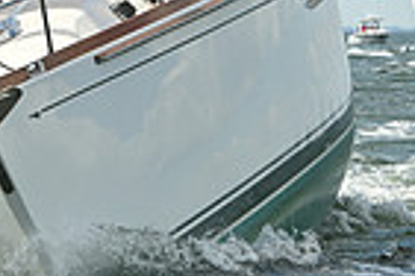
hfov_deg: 4.2
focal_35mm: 495
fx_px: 5706
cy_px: -28
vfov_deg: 2.8
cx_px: 3
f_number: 8
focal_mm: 120
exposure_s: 1/1250
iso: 250
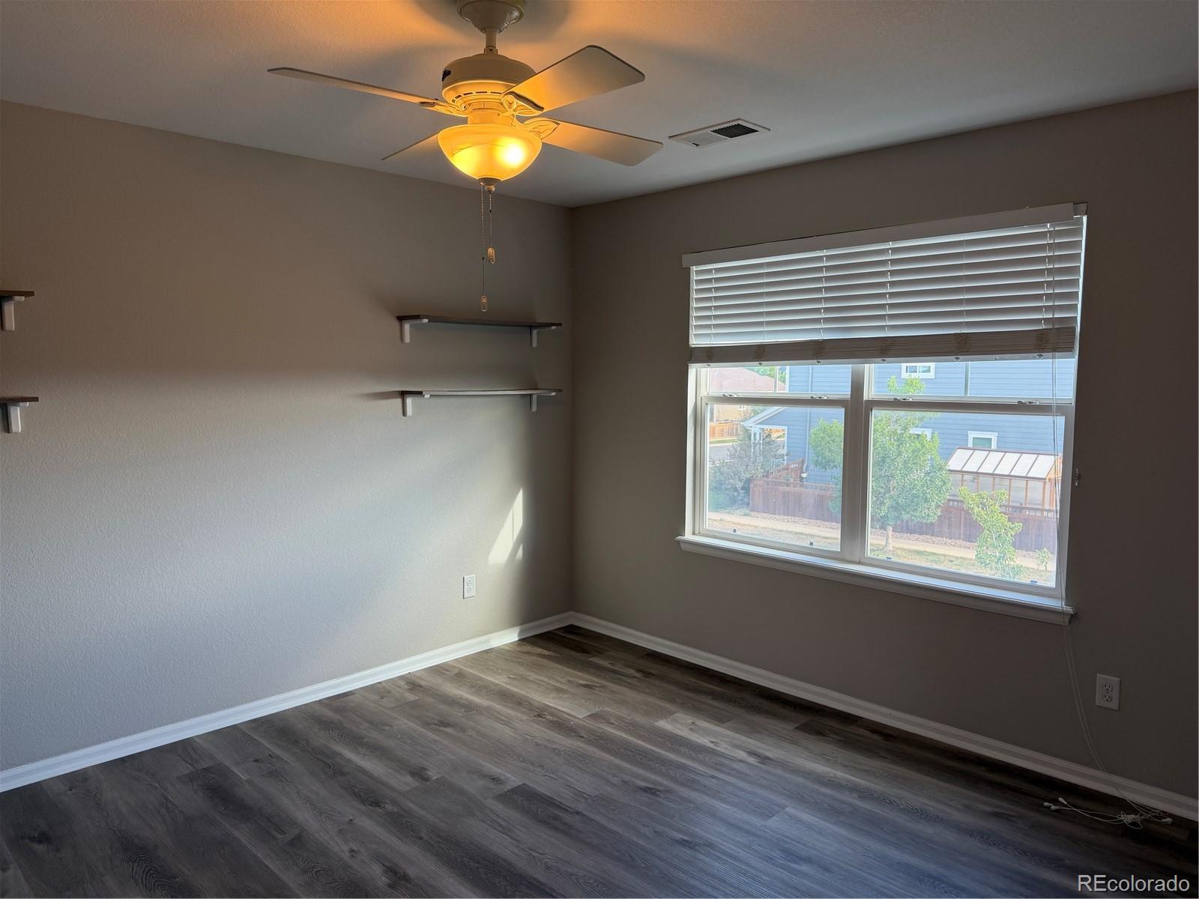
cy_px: 450
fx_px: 831
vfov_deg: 56.8
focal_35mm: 24
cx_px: 600
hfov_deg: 71.6
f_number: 1.78
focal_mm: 6.76
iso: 100
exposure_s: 1/155
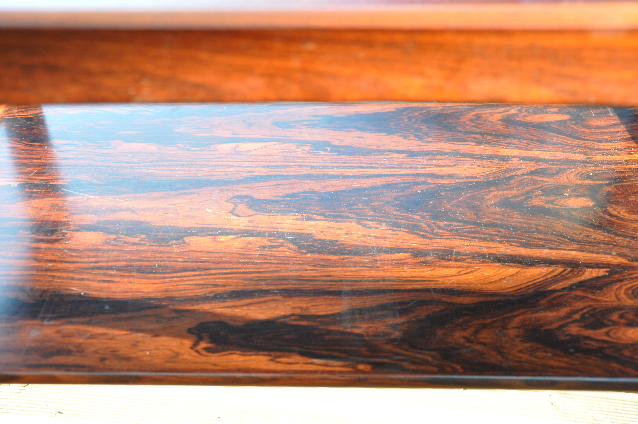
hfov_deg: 43.7
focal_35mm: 45
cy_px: 212
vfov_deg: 29.8
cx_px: 319
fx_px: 797
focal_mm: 30
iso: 500
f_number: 5.6
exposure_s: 1/30
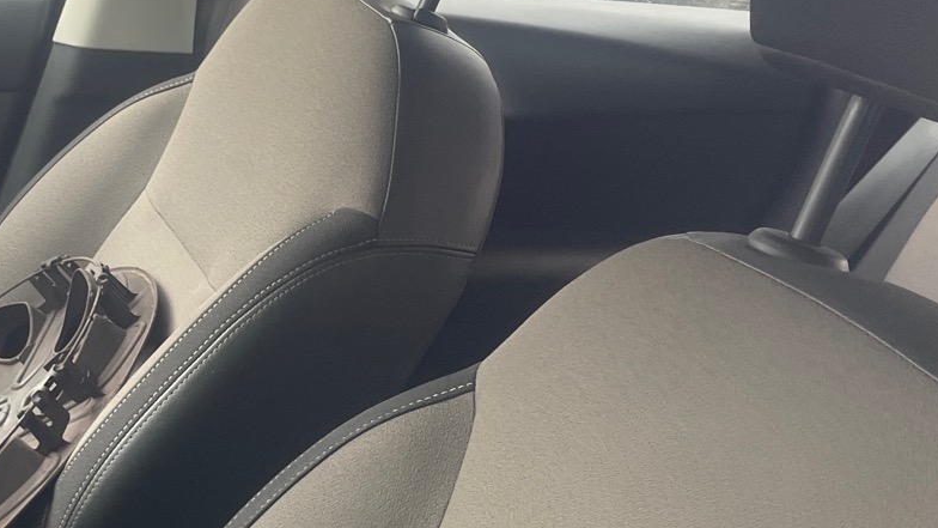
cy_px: 302
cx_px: 127
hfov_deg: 31.1
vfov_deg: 18.5
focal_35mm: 65
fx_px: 1617
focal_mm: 4.2
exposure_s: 1/121
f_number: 1.6
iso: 80
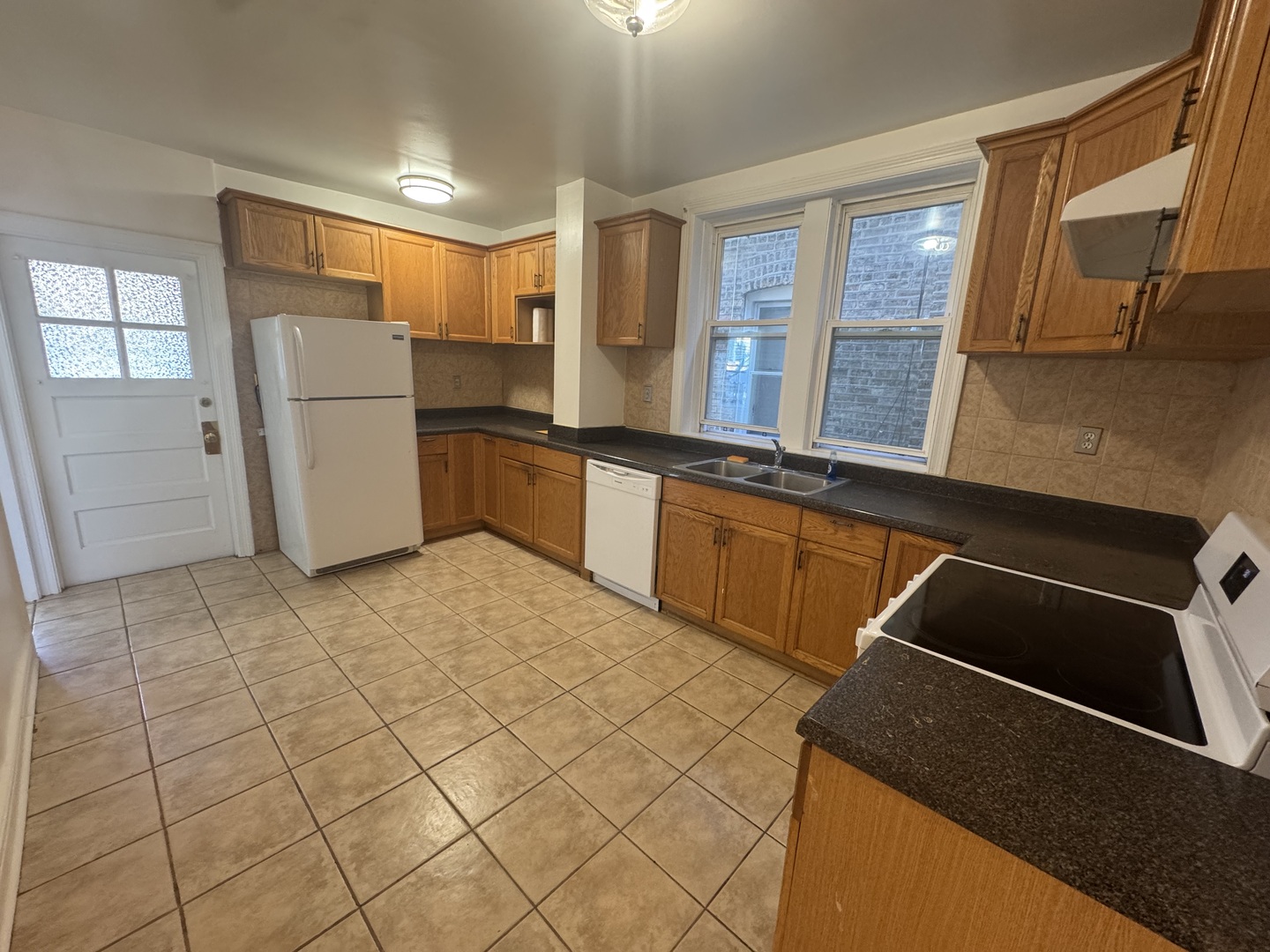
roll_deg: -2.9
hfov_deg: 102.1
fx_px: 514
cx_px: 635
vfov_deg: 85.7
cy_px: 476
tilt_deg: -12.3
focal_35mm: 14
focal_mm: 2.22
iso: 250
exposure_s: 1/60
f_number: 2.2
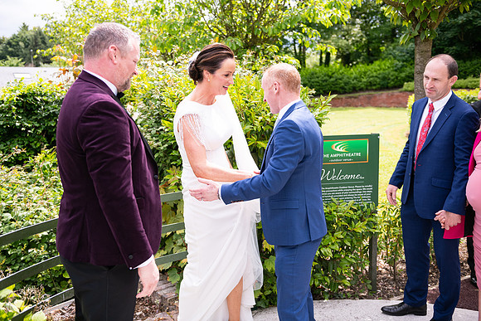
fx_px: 468
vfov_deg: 37.9
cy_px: 160
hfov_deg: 54.4
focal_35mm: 35
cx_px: 240
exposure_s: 1/1600
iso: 250
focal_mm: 35
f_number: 3.5
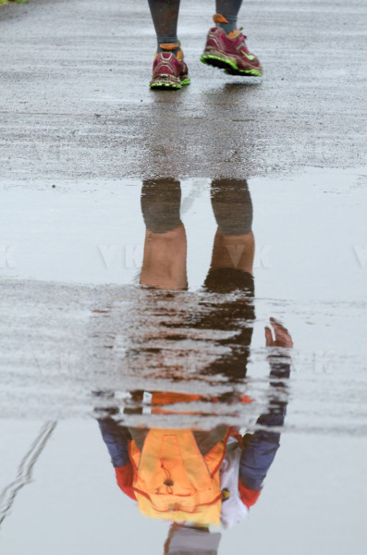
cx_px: 184
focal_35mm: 300
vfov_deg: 6.9
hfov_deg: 4.6
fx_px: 4611
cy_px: 278
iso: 250
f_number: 8
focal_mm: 200
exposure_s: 1/250
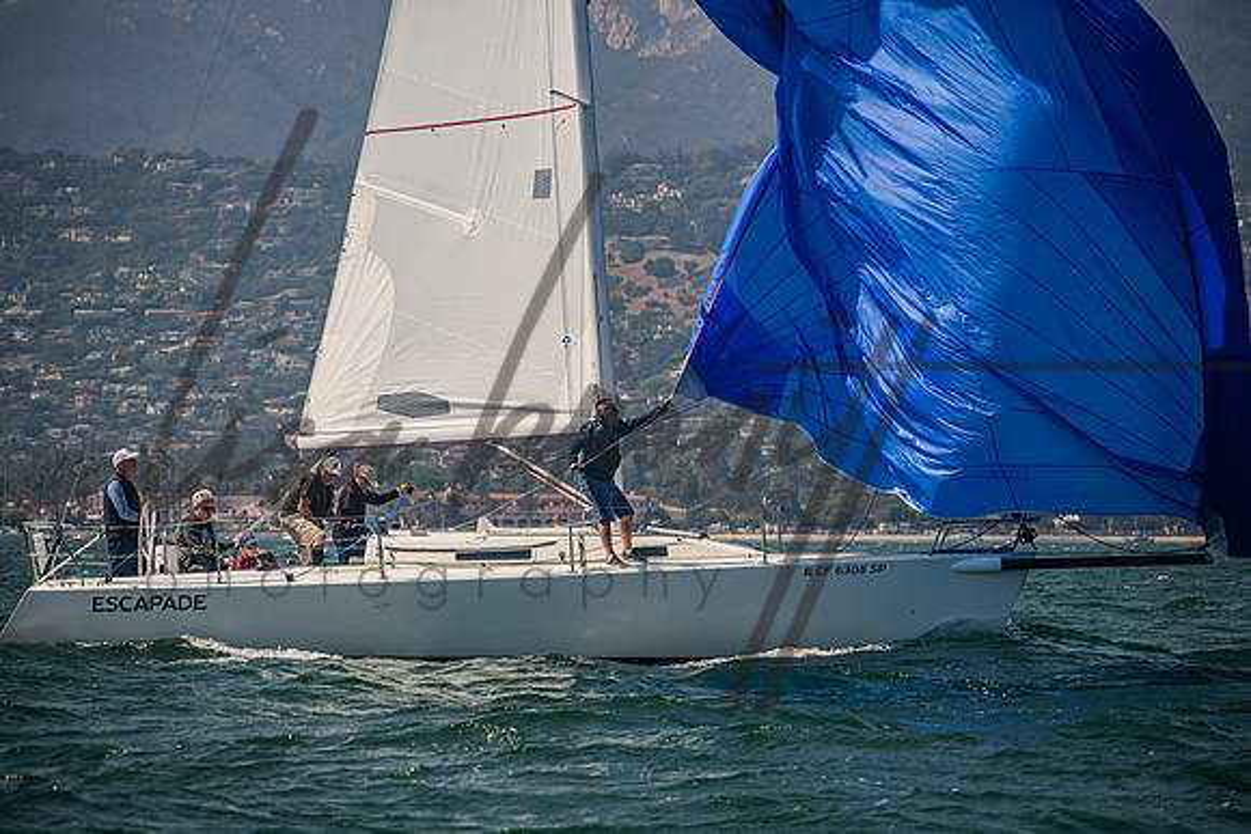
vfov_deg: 5.2
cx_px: 626
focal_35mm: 266
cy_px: 417
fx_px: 9230
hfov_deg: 7.8
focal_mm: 260
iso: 400
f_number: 8
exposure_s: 1/2000
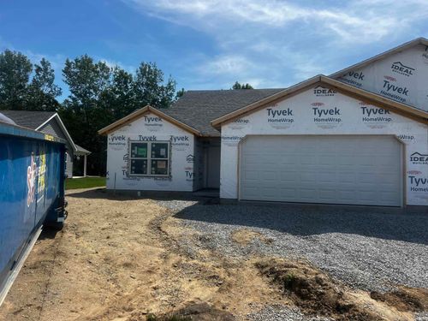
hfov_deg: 67.3
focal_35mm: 26
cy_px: 160
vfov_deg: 53.1
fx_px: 321
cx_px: 214
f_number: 1.5
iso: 50
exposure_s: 1/6211
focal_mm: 5.7
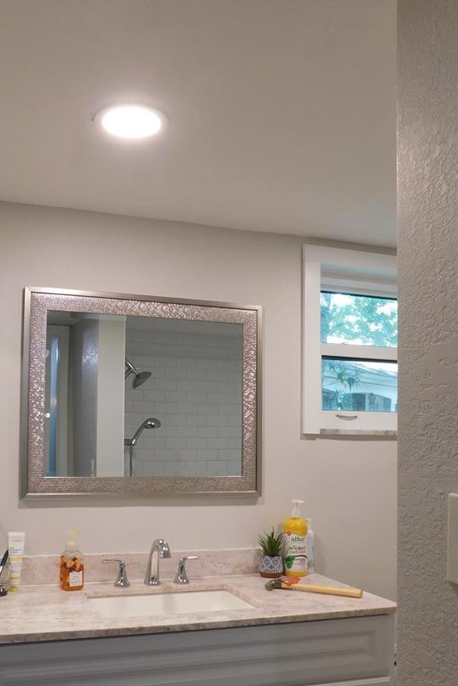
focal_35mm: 34
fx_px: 649
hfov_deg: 38.7
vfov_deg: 55.2
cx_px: 175
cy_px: 422
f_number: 3
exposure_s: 1/30
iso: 125
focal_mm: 4
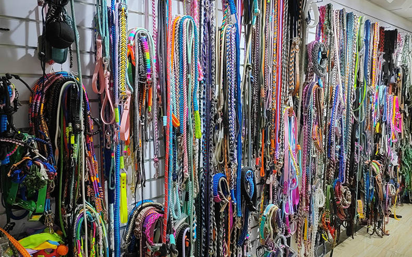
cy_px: 122
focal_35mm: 29
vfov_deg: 43.1
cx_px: 204
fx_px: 325
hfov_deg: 64.7
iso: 250
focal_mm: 5.52
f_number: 1.9
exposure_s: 1/100
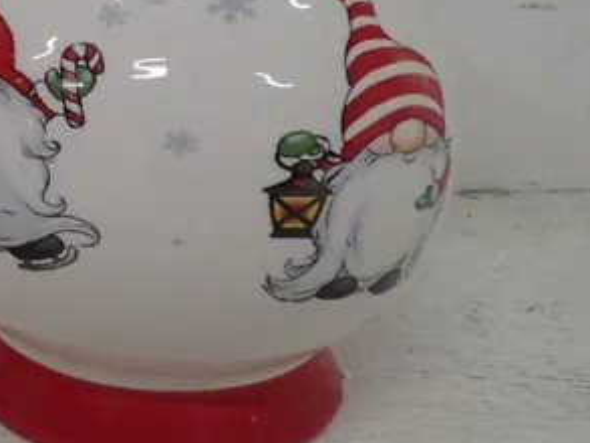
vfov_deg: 17.9
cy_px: 113
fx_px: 1398
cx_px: -135
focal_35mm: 82
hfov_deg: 21.9
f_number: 2.3
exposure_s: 1/60
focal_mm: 5.5
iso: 100
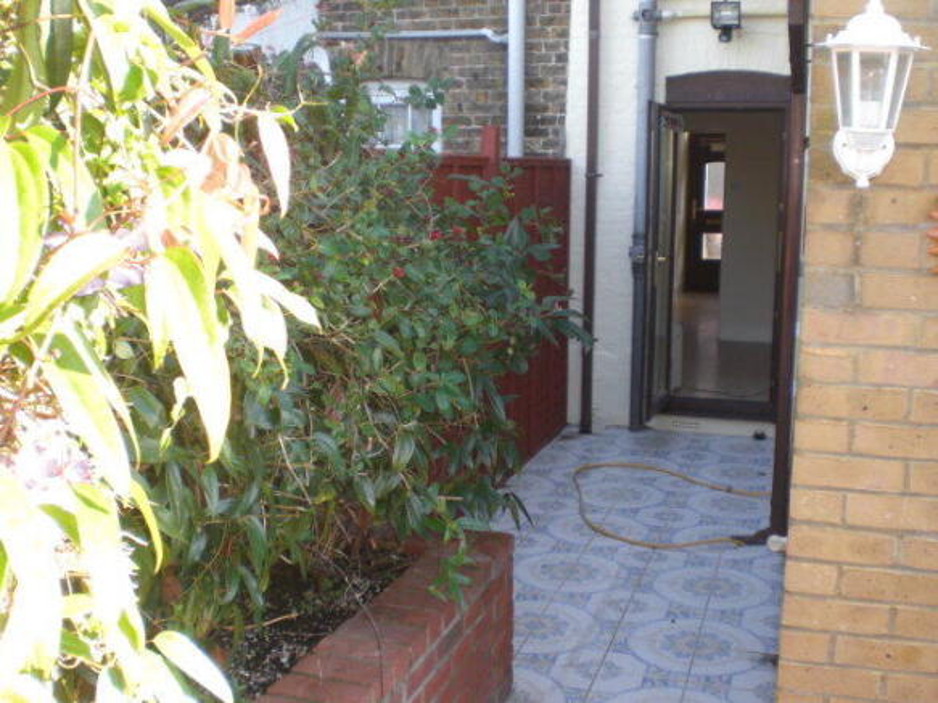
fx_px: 1029
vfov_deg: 37.7
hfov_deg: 49.0
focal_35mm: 38
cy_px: 352
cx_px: 469
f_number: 3.1
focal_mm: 6.3
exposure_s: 1/80
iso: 100
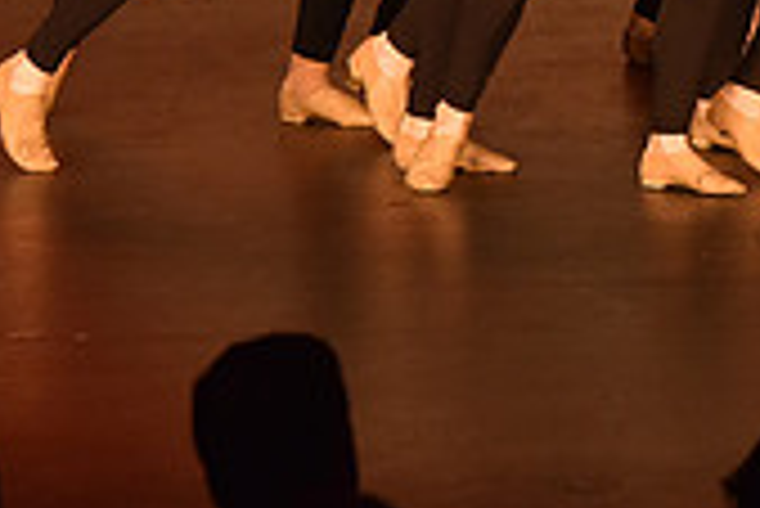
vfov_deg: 3.0
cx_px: 998
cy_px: -241
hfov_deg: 4.4
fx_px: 9761
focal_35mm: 462
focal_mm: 135
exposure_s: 1/250
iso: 2000
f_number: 5
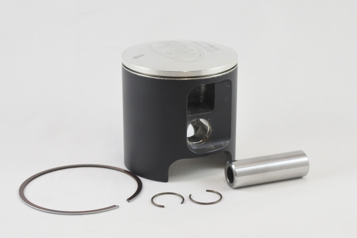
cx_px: 178
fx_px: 536
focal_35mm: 54
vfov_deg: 25.1
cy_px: 119
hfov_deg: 36.9
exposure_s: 1/125
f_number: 4.8
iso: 500
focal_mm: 20.1
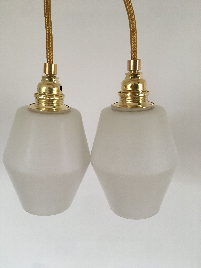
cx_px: 100
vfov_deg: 61.7
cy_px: 134
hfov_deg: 48.2
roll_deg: -2.4
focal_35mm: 29
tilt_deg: -17.5
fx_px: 225
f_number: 2.2
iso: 50
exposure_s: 1/33
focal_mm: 4.15
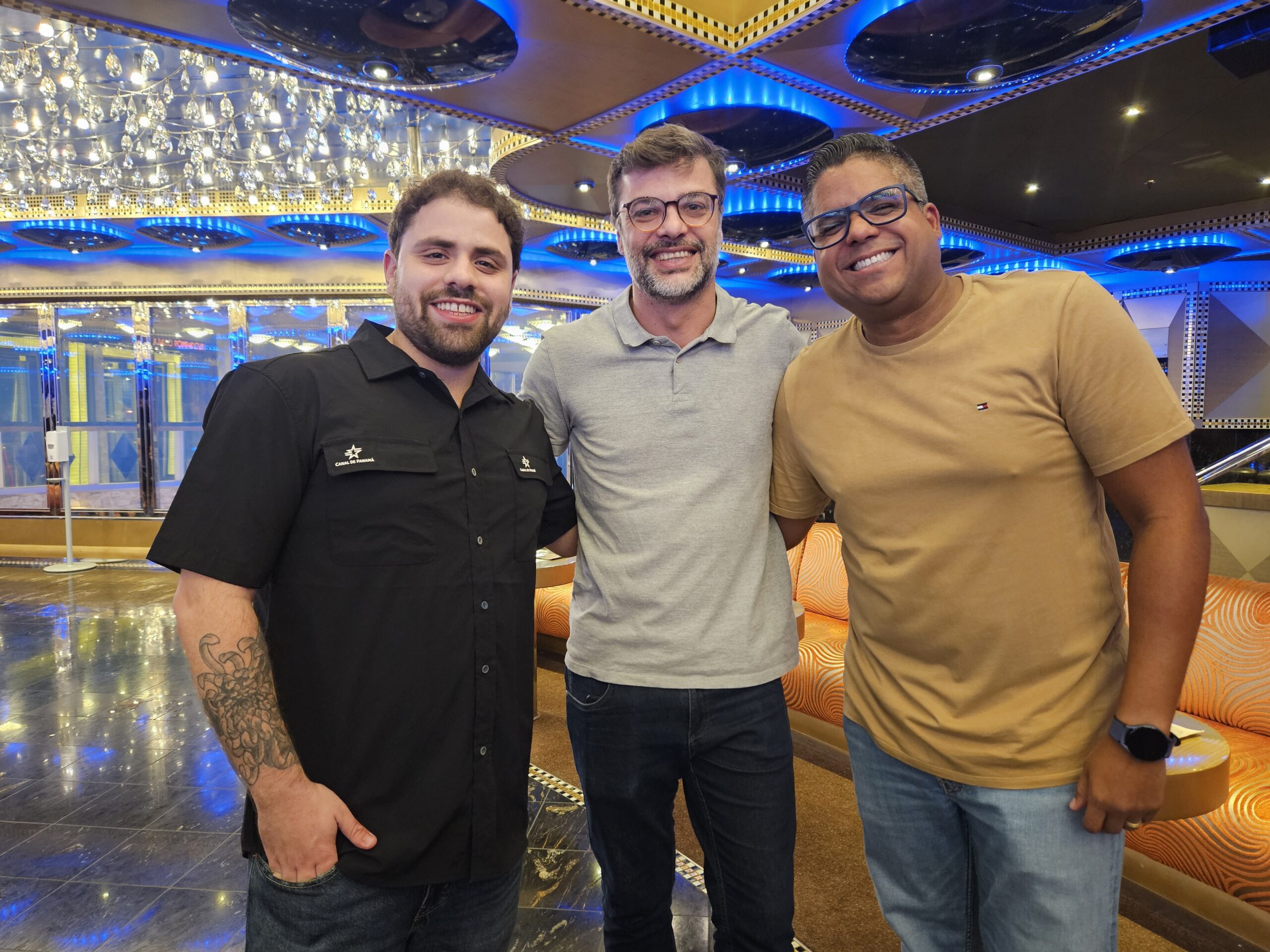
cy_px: 476
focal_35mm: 23
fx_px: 844
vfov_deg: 58.9
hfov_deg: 73.9
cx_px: 635
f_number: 1.8
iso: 640
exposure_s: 1/30
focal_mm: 5.4
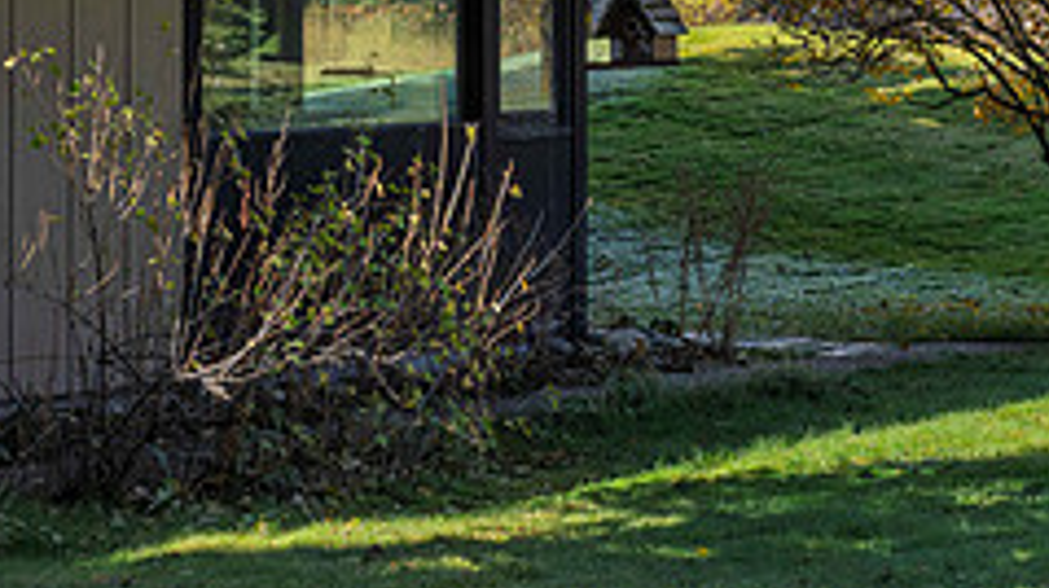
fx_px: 4030
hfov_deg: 14.8
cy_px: -77
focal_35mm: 145
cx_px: 751
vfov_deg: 8.3
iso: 400
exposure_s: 1/250
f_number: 13
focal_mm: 57
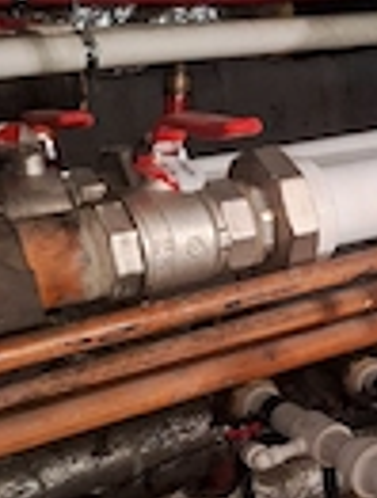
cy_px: 300
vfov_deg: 27.6
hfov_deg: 19.1
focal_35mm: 70
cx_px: 529
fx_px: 1012
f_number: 1.8
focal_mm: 5.54
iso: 640
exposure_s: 1/20
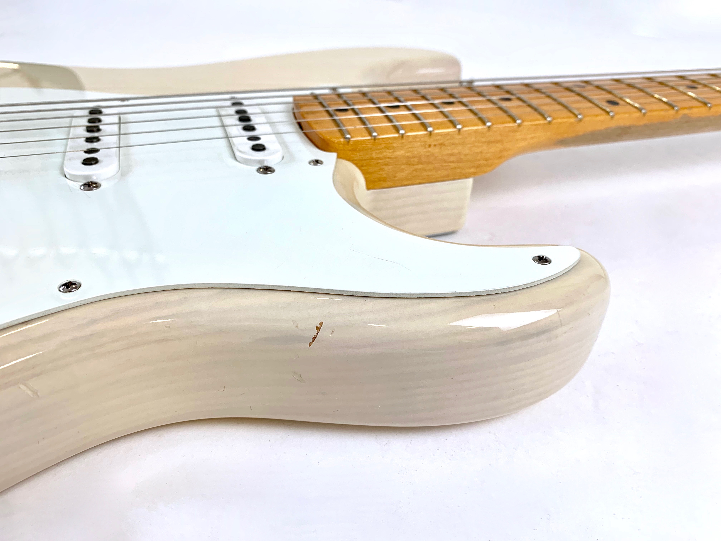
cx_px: 360
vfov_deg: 53.1
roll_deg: -2.9
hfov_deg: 67.3
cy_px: 270
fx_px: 542
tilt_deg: -37.1
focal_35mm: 26
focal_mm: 4.25
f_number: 1.8
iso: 32
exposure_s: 1/100
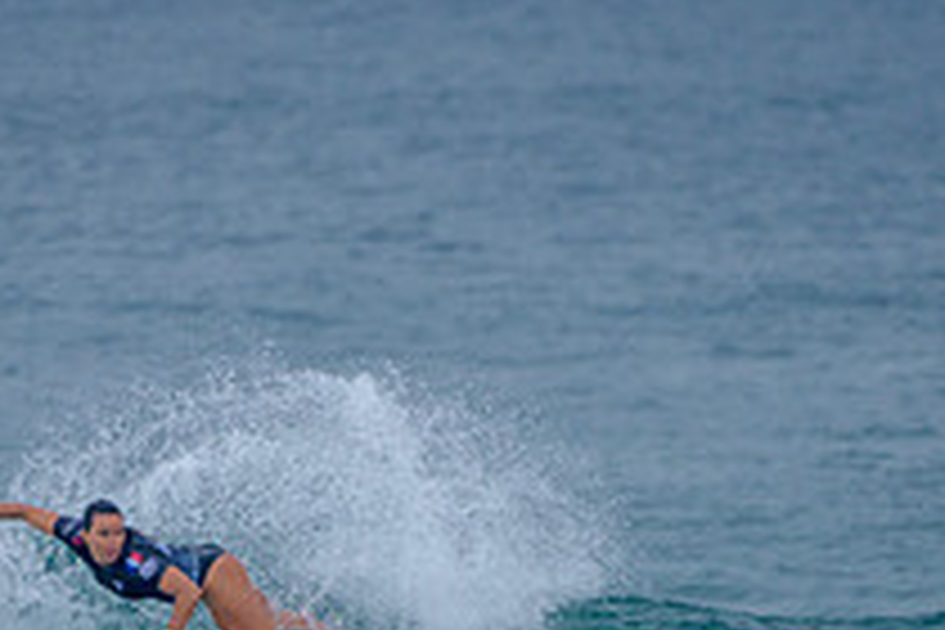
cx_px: 284
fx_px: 36222
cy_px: 718
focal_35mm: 1380
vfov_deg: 1.0
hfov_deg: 1.5
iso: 450
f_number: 5.6
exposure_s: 1/2000
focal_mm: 500
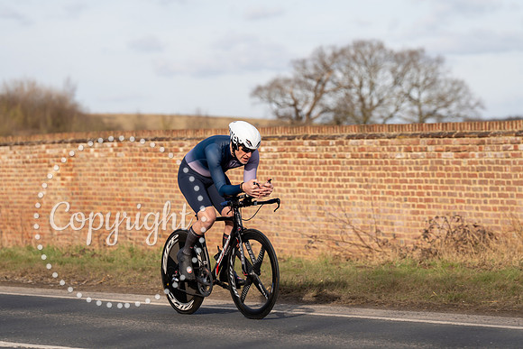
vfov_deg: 9.7
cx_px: 262
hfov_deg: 14.5
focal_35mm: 141
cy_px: 174
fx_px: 2049
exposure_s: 1/800
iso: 100
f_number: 4
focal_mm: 141
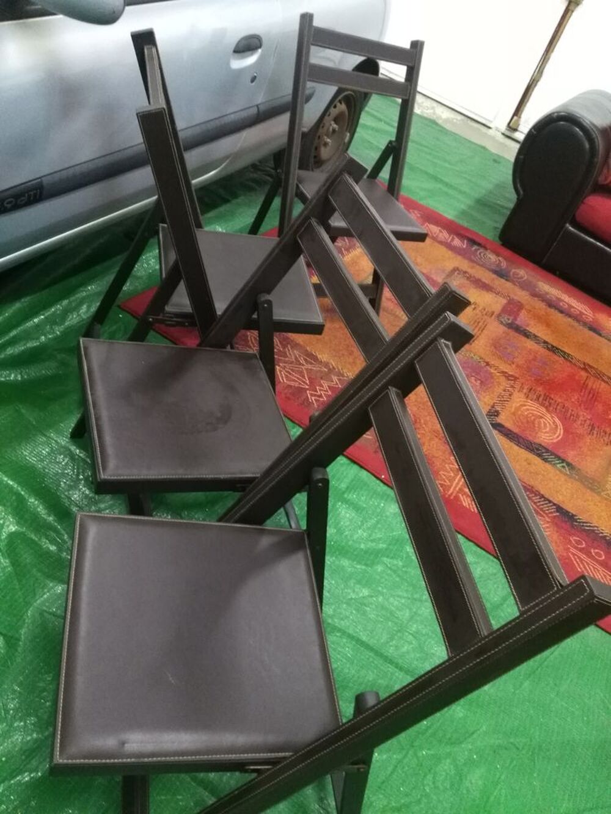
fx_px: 659
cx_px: 306
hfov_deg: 49.8
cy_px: 407
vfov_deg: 63.4
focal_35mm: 28
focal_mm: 2.96
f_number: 2
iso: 1337
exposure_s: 1/33
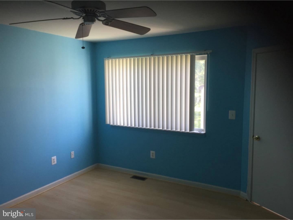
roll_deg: -0.3
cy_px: 110
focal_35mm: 29
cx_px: 146
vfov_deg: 48.2
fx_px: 245
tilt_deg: -6.0
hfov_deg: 61.7
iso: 40
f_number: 2.2
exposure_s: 1/60
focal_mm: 4.15
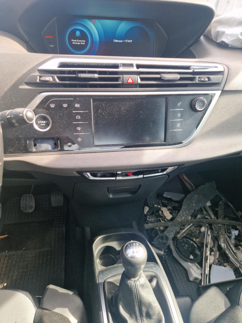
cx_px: 121
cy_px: 162
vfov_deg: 73.9
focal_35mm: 23
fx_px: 214
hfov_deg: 58.9
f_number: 1.8
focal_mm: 5.4
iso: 50
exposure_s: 1/100
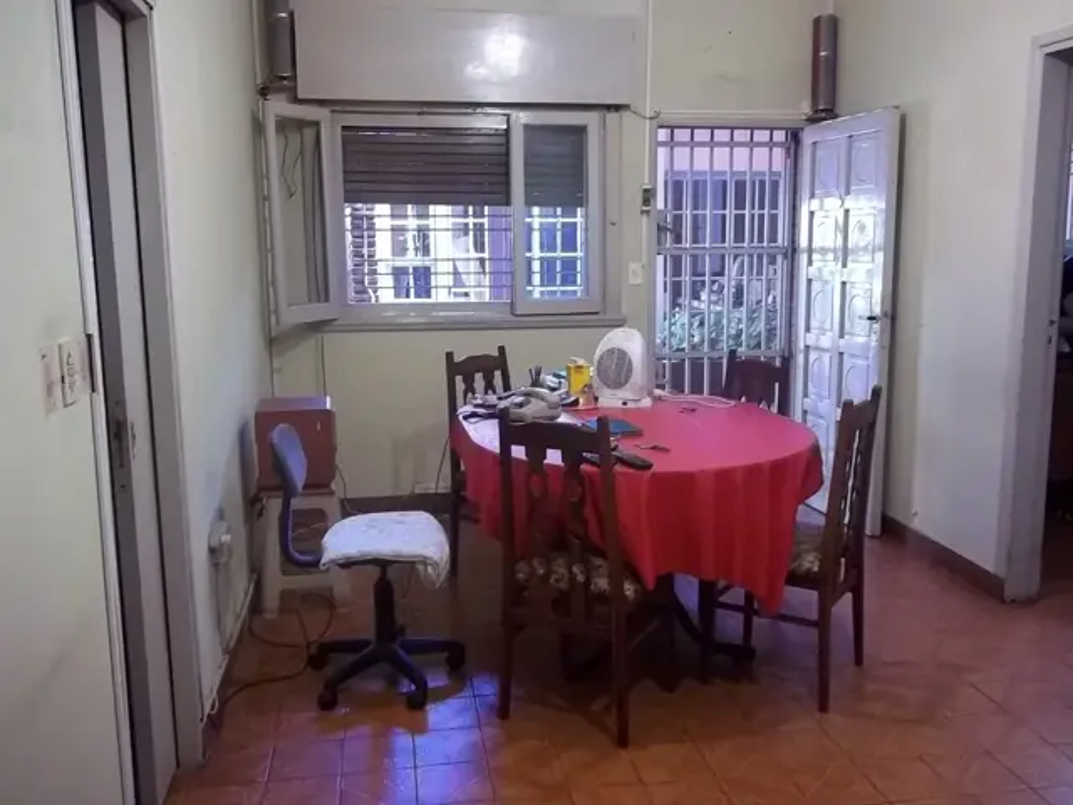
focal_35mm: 32
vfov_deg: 44.2
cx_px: 536
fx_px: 992
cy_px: 402
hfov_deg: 56.8
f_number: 2.9
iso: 160
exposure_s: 1/15
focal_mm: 5.7
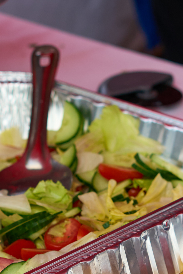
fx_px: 1494
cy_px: 205
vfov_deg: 10.5
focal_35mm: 196
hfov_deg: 7.0
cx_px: 74
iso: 250
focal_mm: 50
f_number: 4
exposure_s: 1/400
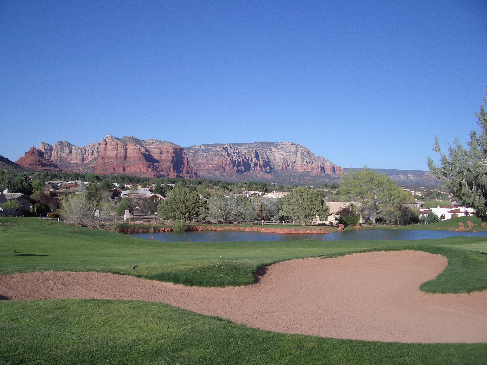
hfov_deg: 52.6
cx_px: 244
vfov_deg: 40.7
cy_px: 182
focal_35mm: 35
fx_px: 492
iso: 50
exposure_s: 1/500
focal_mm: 5.8
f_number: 4.3
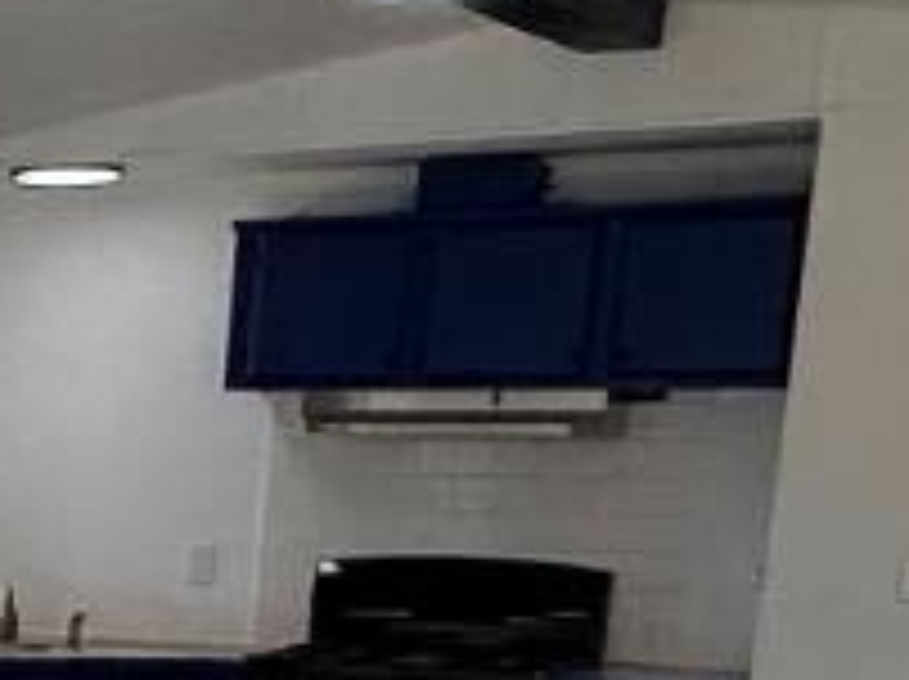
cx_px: -914
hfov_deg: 15.2
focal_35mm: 104
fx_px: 2728
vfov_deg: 13.5
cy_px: 952
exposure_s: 1/198
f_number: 2.2
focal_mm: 2.22
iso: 64
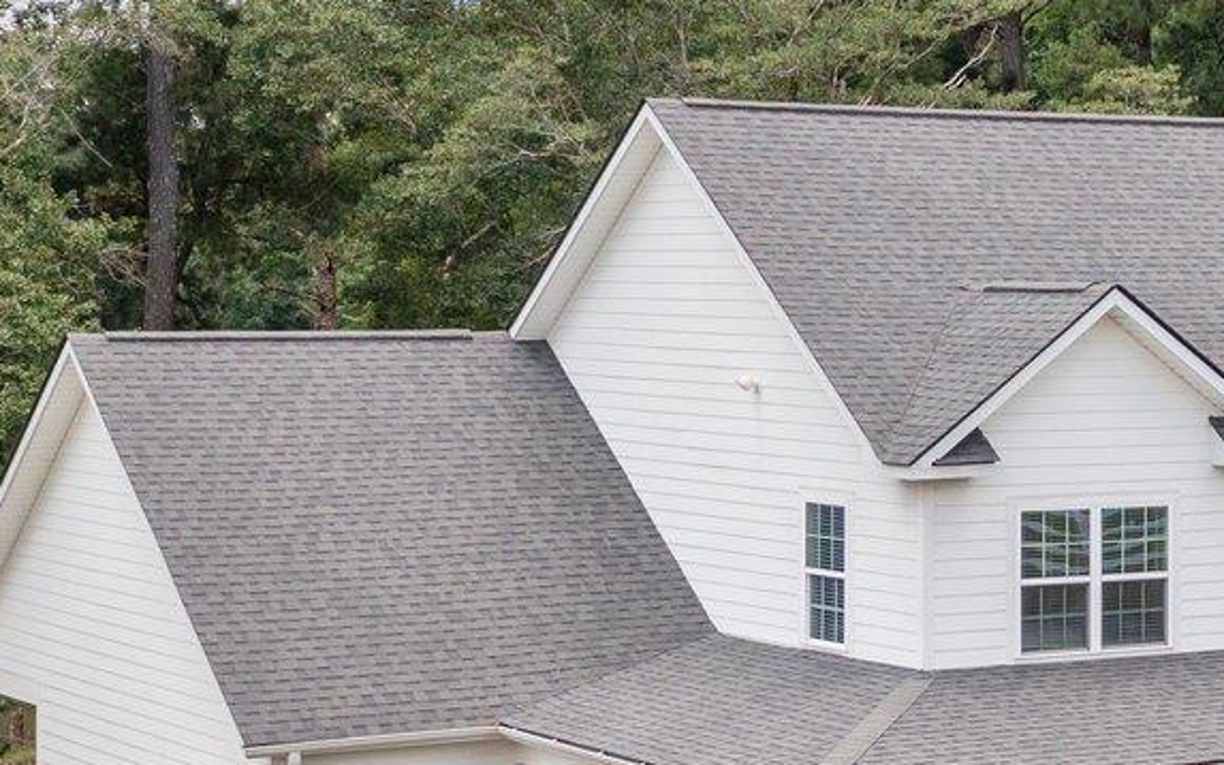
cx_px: 1314
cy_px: 686
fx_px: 3402
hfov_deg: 19.6
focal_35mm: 102
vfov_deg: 12.7
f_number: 3.2
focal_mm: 10.26
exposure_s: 1/240
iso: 100
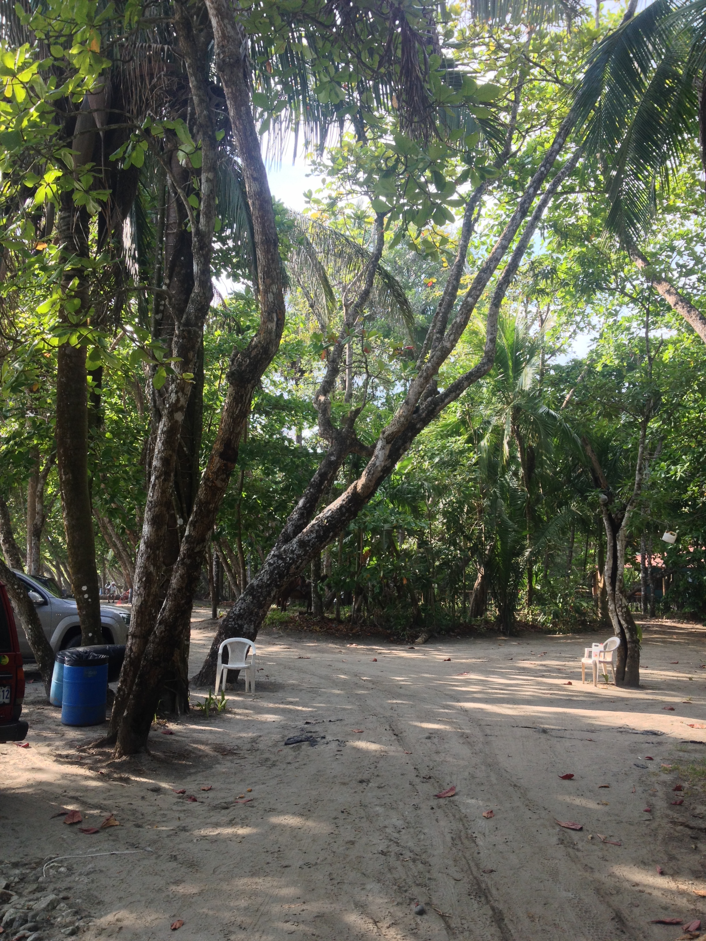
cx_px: 353
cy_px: 470
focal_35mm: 35
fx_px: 952
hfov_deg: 40.7
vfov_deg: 52.6
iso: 50
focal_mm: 4.28
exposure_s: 1/259
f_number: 2.4
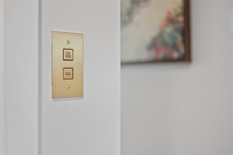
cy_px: 78
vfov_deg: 27.0
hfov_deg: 39.6
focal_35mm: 50
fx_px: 324
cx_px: 116
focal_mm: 50
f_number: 1.8
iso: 400
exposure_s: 1/30
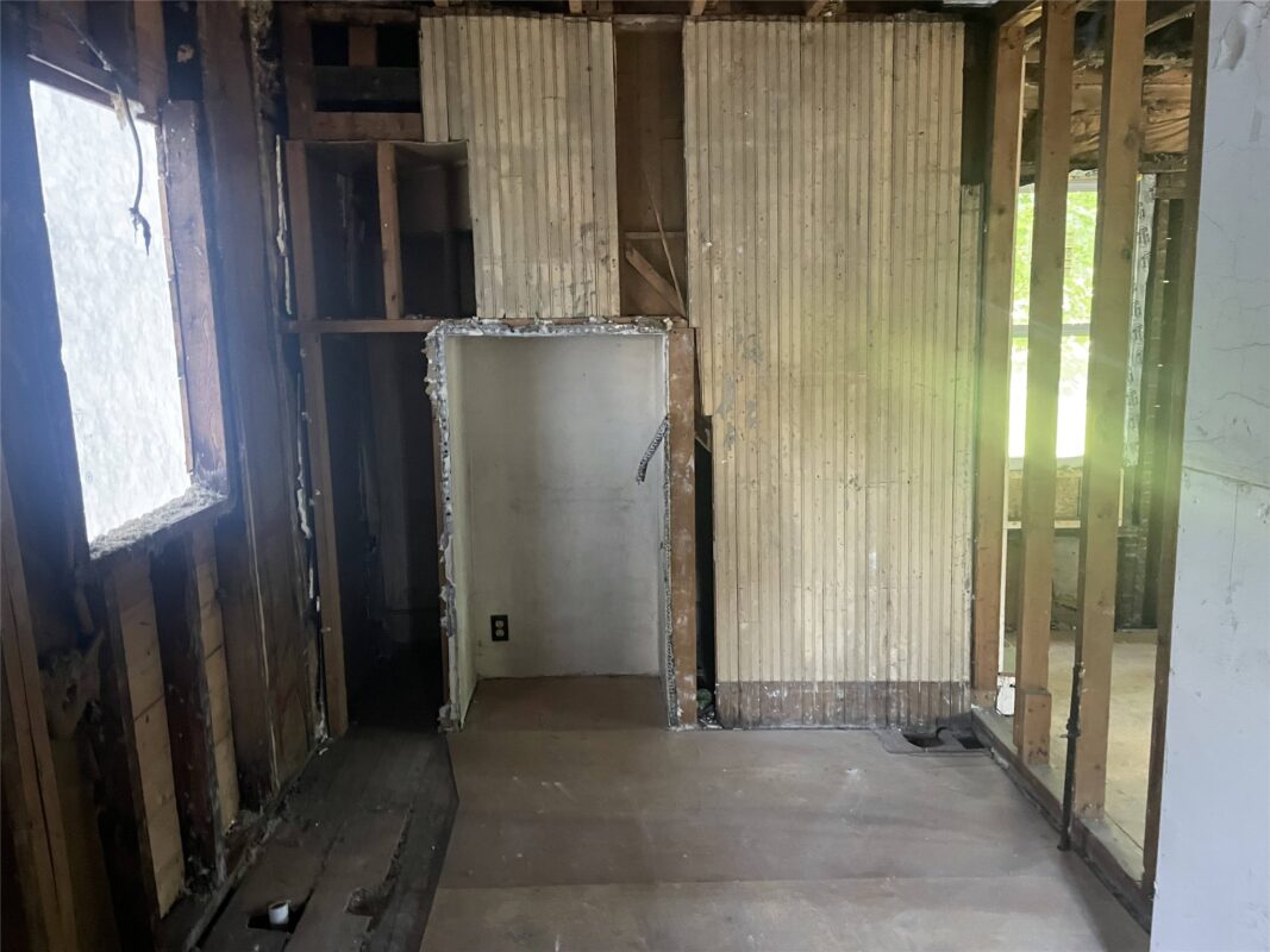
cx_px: 635
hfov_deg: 67.3
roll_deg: +1.6
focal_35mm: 26
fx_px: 954
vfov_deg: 53.1
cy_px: 476
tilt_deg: -5.9
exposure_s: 1/30
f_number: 1.6
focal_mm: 4.2
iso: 640
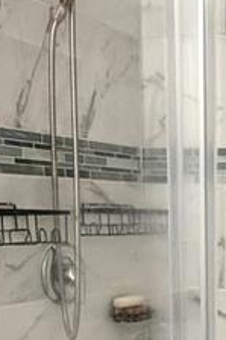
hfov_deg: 16.2
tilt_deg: -11.2
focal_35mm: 78
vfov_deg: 24.5
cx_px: 325
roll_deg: -2.7
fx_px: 736
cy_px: 360
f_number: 2.2
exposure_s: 1/120
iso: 320
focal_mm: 2.22
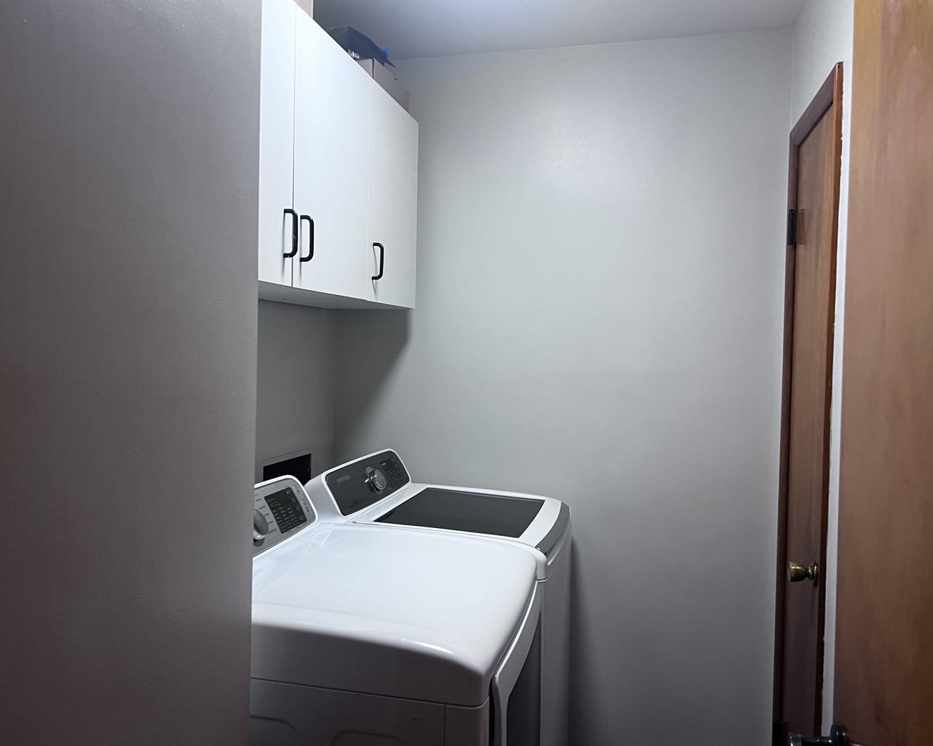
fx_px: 773
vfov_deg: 51.5
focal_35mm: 28
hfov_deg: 62.2
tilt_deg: -1.7
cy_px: 374
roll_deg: -2.4
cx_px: 439
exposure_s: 1/60
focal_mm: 5.7
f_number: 1.5
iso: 100
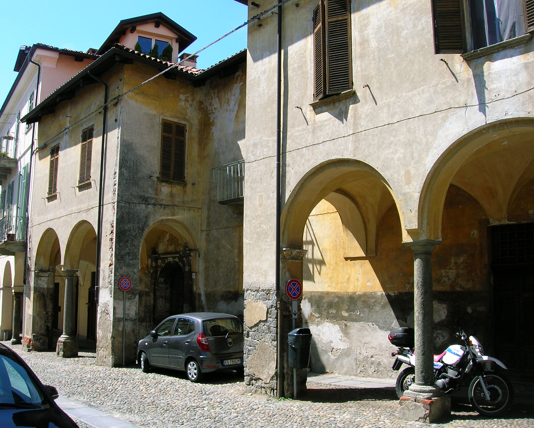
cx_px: 253
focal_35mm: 36
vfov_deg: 41.2
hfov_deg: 50.3
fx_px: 569
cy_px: 214
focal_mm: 5.7
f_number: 4.9
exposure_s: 1/225
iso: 50
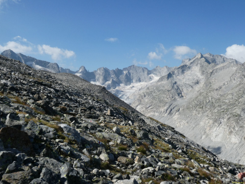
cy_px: 92
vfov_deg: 38.6
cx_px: 122
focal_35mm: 37
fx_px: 262
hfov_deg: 50.2
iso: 80
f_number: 4
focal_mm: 6.7
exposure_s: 1/1000
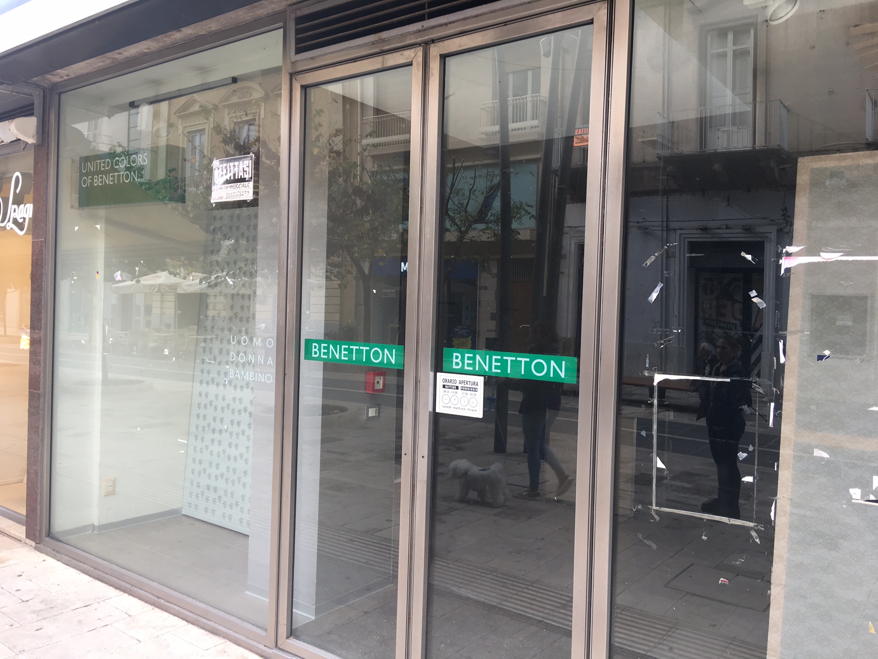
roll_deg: -2.8
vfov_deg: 48.2
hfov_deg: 61.7
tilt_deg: -1.2
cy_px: 330
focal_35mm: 29
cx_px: 439
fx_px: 736
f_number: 2.2
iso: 25
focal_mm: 4.15
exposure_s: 1/100
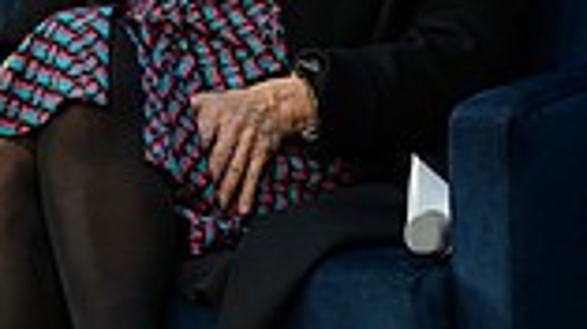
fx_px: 12021
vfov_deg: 1.6
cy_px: -17
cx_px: 310
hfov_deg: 2.8
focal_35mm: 773
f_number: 3.2
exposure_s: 1/200
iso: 1000
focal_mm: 200
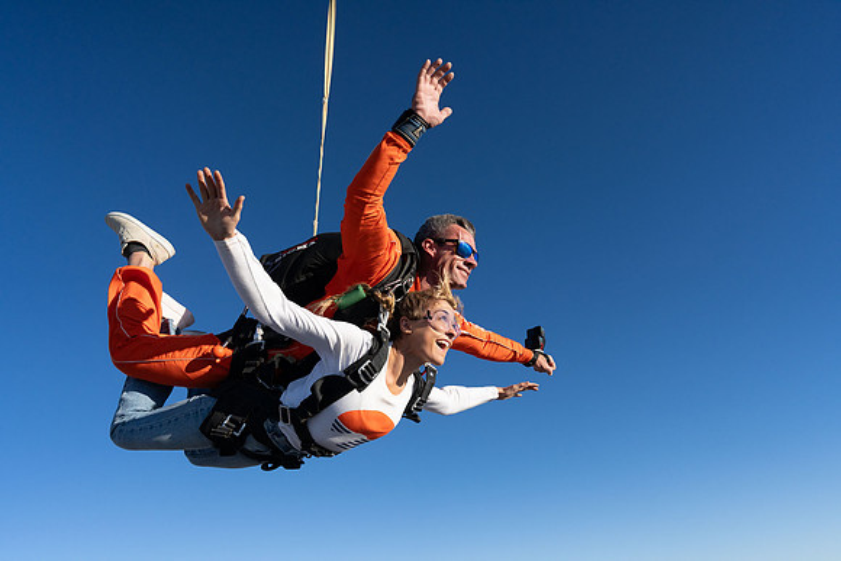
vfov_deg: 53.2
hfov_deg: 73.7
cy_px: 280
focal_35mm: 24
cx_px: 420
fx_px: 561
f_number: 8
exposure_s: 1/2000
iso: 800
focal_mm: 24
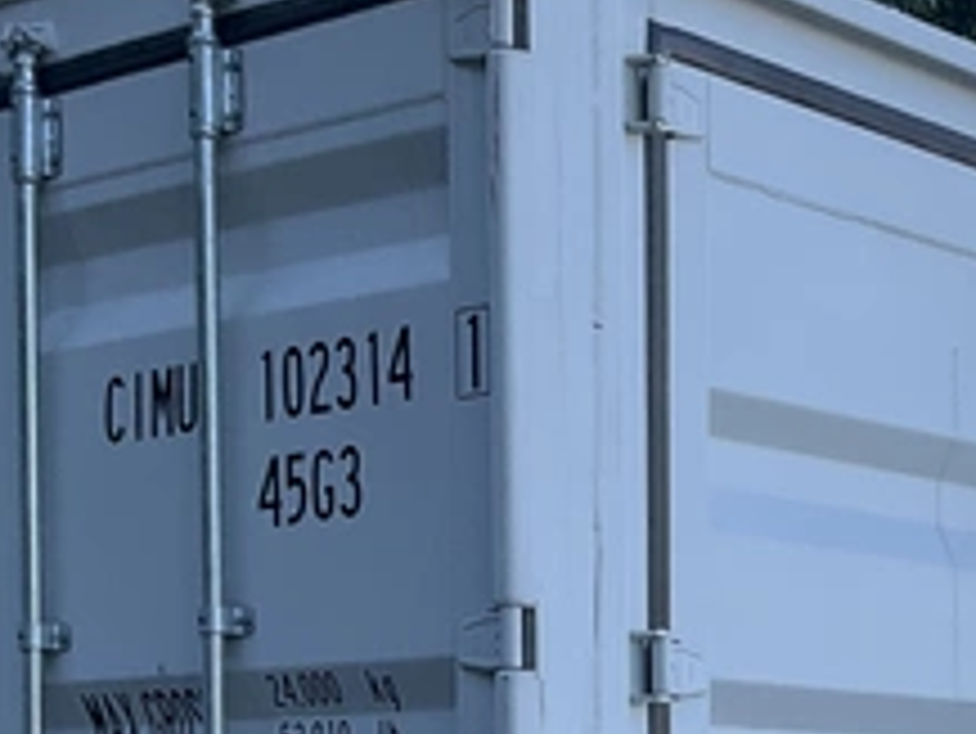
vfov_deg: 14.3
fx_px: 2821
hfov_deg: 19.2
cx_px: 945
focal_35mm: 100
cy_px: 921
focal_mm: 3
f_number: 1.8
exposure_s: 1/529
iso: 25
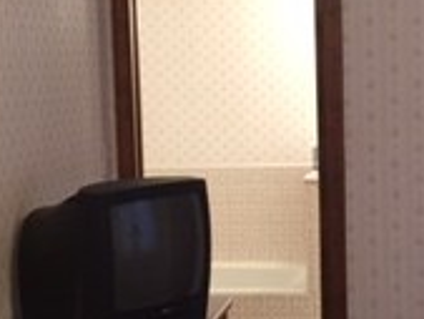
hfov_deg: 17.7
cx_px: 344
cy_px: 208
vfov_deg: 13.5
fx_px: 1348
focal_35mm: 110
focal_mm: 4.15
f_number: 2.2
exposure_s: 1/10
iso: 100
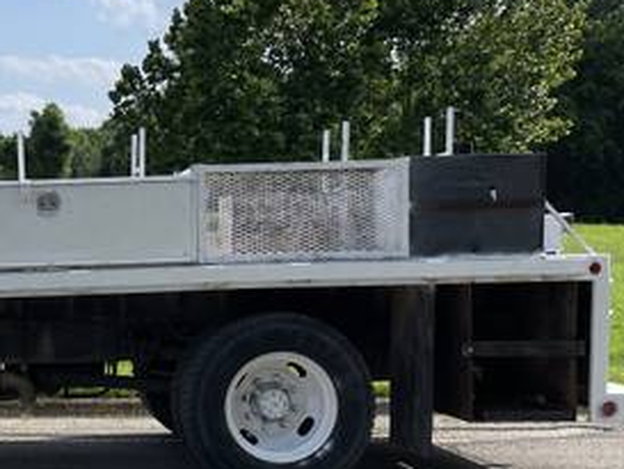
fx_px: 1100
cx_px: 18
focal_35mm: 61
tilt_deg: -7.0
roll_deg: -1.1
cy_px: 336
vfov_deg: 23.9
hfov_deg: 29.8
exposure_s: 1/4202
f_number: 1.6
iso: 32
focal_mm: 5.1
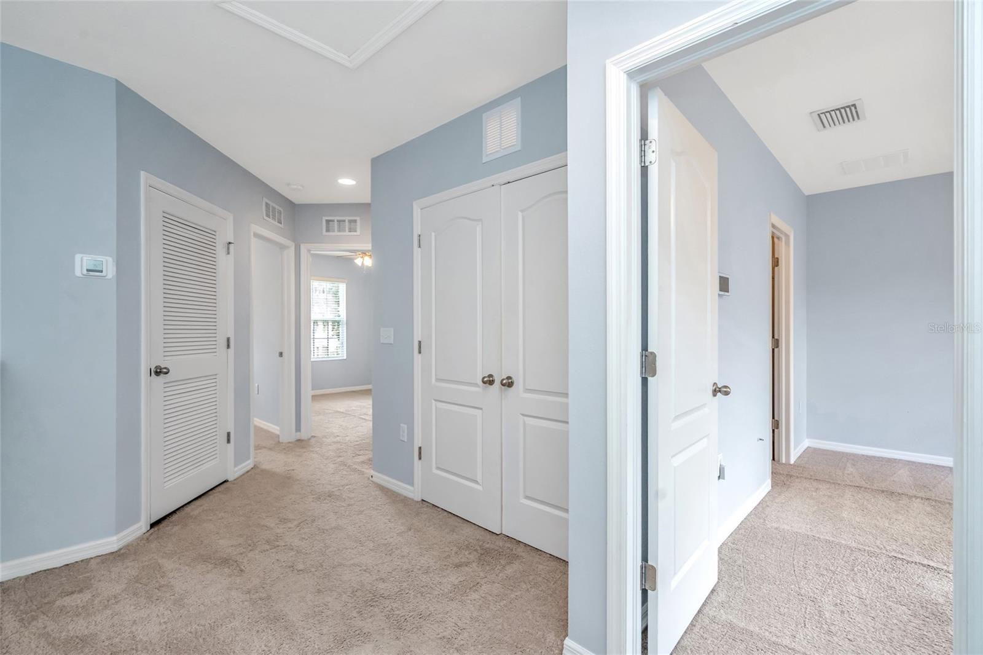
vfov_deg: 73.7
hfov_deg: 96.7
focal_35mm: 16
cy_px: 328
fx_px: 437
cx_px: 492
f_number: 6.7
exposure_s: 1/60
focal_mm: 16
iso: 1600
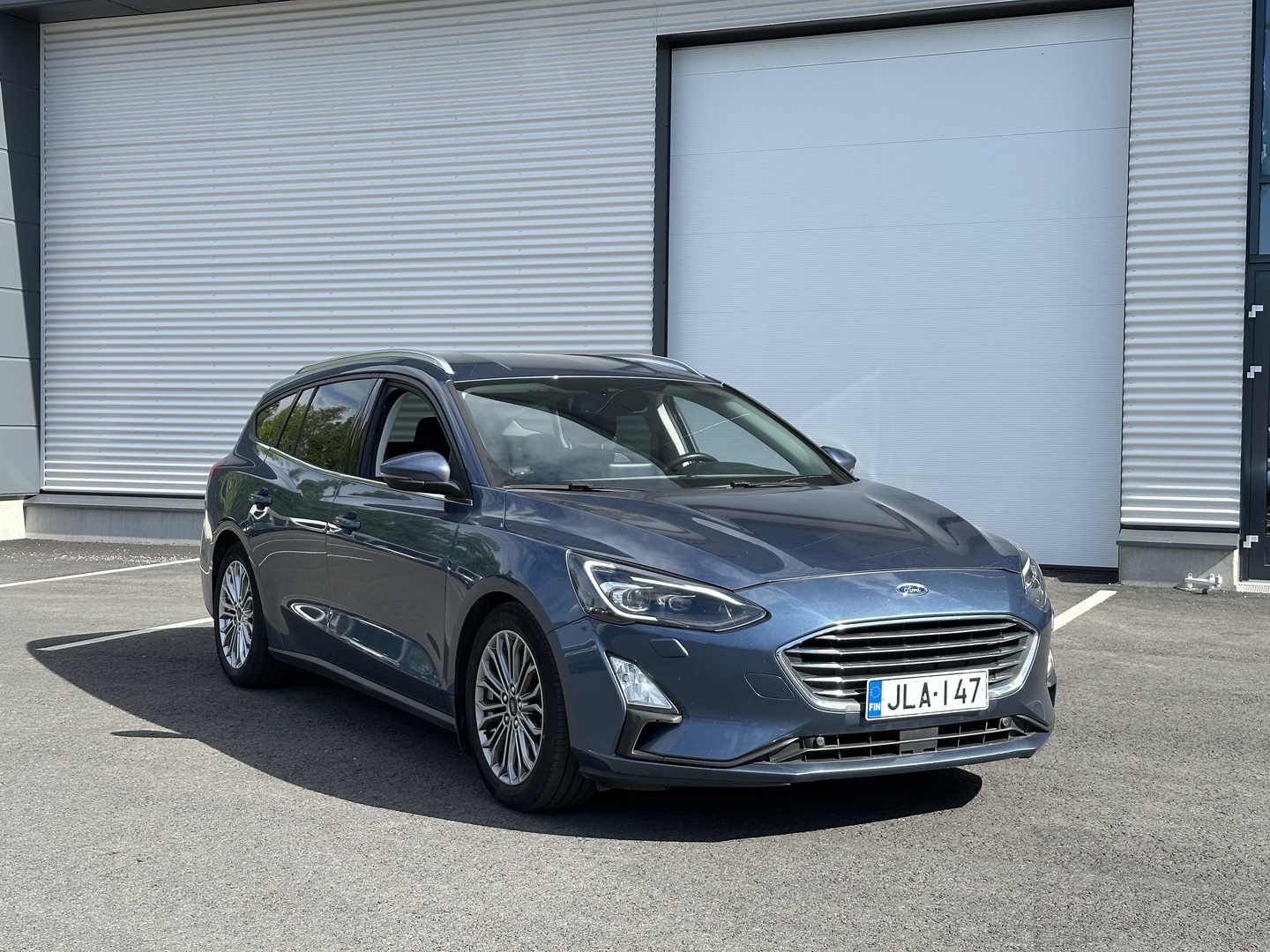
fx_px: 1761
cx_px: 635
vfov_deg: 30.3
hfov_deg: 39.7
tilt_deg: -0.5
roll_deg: -0.1
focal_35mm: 48
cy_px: 476
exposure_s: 1/1376
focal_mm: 6.86
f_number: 1.78
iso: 64
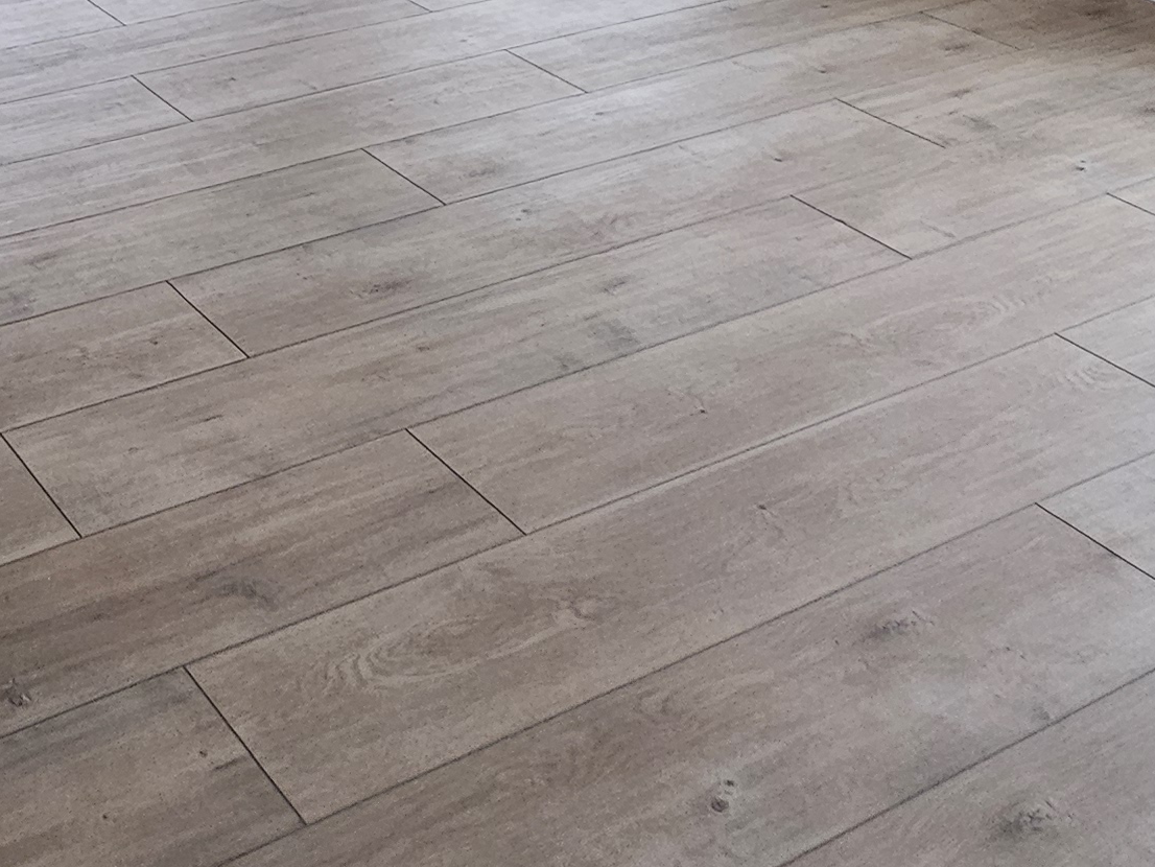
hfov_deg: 36.1
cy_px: -524
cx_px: -21
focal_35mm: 47
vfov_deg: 23.1
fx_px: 1569
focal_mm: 2.2
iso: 80
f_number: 2.2
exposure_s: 1/120
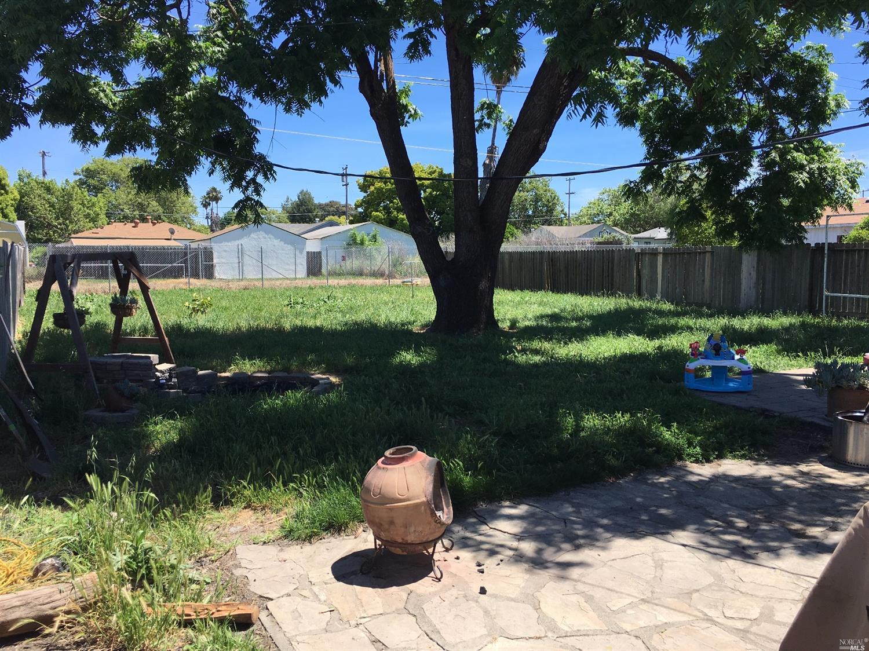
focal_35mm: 29
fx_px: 728
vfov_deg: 48.2
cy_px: 326
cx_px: 434
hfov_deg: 61.7
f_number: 2.2
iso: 25
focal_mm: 4.15
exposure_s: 1/974
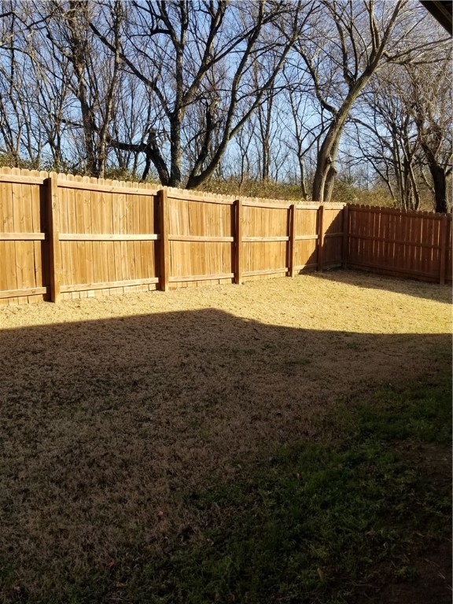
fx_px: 454
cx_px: 226
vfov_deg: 67.3
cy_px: 302
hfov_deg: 53.1
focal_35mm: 26
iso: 50
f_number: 1.7
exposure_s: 1/1014
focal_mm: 4.25
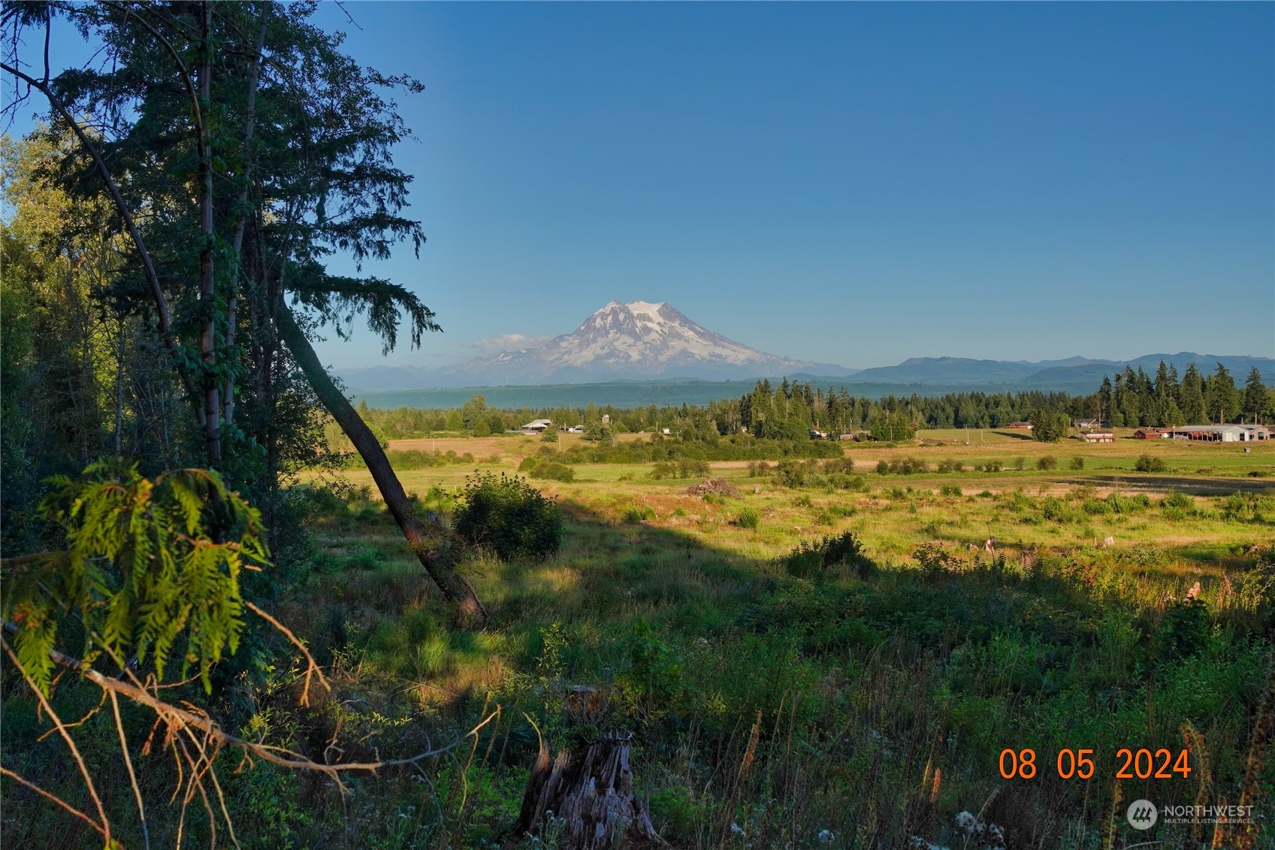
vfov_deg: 34.2
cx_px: 638
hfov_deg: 49.6
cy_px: 425
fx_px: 1381
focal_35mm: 39
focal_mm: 14.16
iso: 100
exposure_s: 1/800
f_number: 4
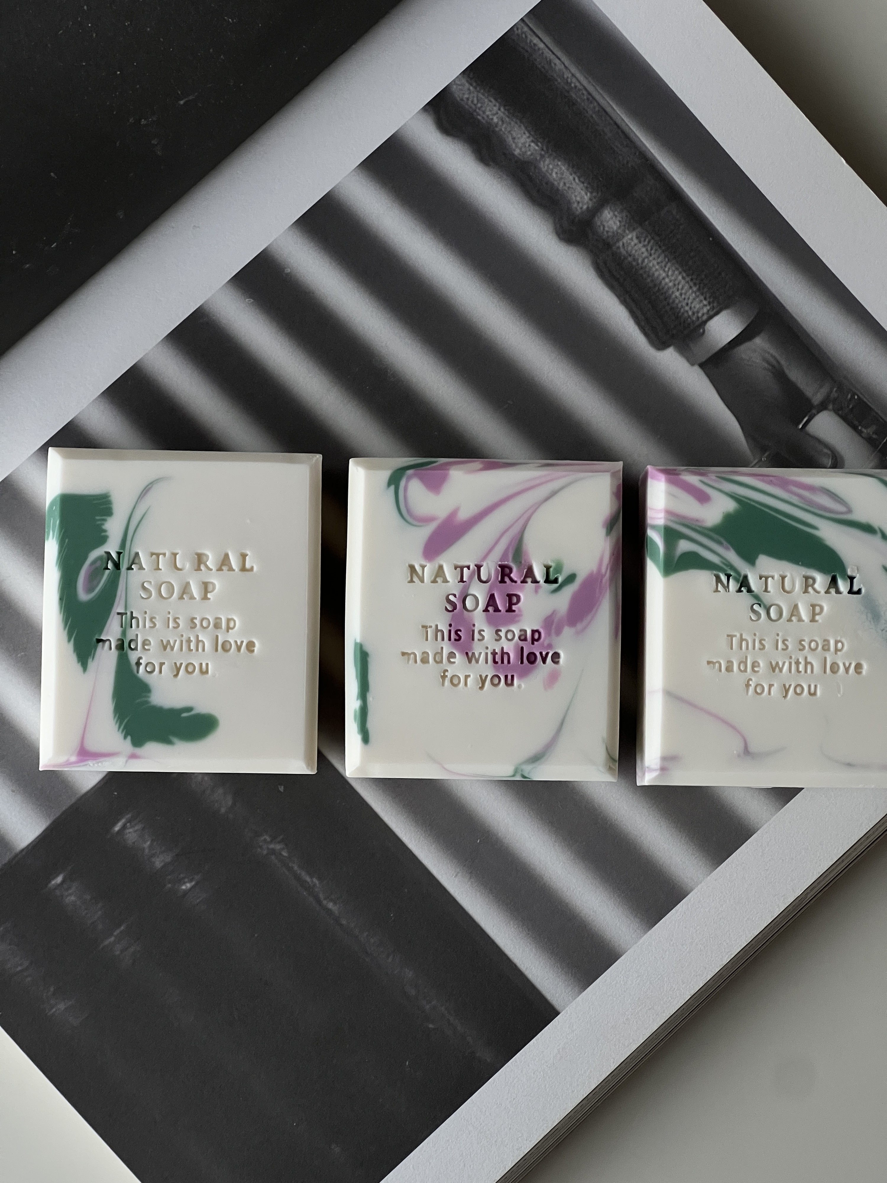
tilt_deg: -85.5
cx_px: 444
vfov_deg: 25.3
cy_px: 592
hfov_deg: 19.1
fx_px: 2631
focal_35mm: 77
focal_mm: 9
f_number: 2.8
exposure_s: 1/99
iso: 125
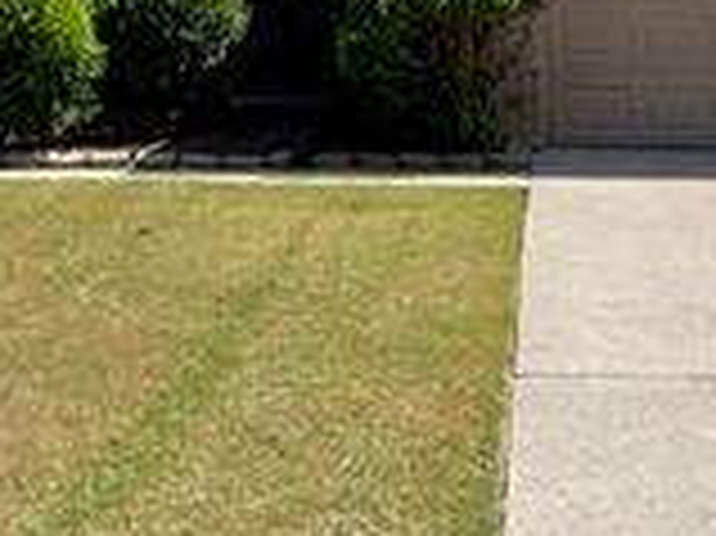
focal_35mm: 82
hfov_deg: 23.8
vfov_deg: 16.6
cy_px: -227
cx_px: 329
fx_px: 1695
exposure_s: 1/2755
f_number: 1.6
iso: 50
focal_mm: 5.1
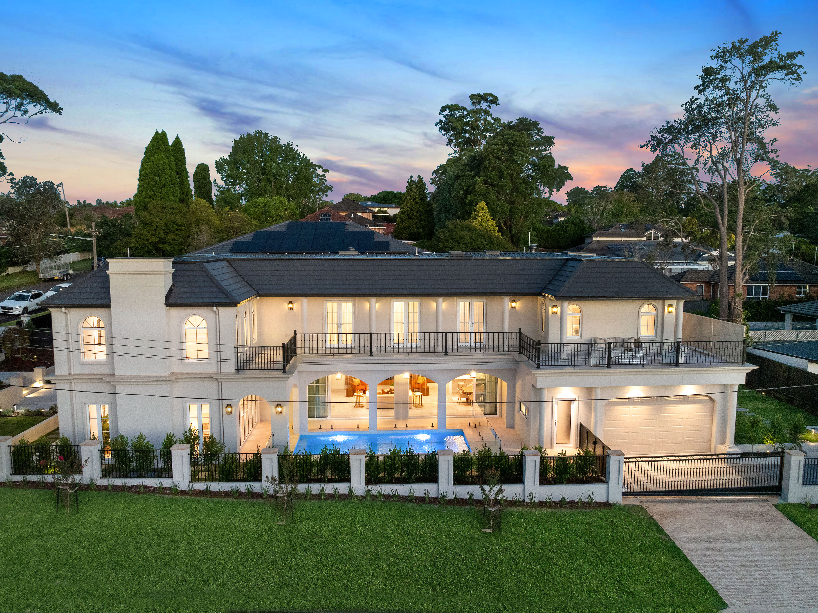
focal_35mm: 24
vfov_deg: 56.8
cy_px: 306
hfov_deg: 71.6
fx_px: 567
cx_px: 409
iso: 630
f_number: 5
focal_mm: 12.29
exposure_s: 1/10
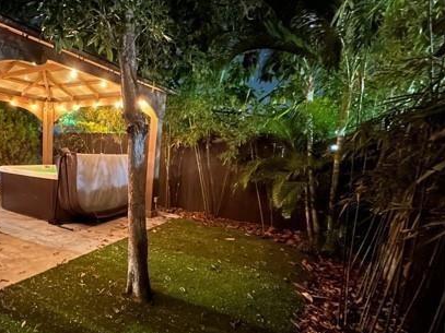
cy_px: 192
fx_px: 283
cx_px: 116
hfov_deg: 71.6
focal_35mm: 22
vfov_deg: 60.8
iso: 1600
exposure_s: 1/10
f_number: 2.2
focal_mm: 2.22
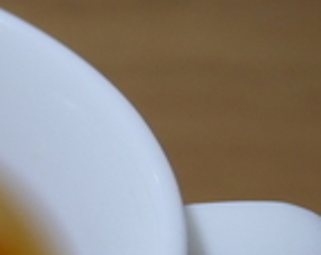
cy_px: 313
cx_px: -253
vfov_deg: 10.2
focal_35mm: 149
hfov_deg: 12.0
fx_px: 1413
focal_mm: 18
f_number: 4.2
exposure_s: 1/40
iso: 800
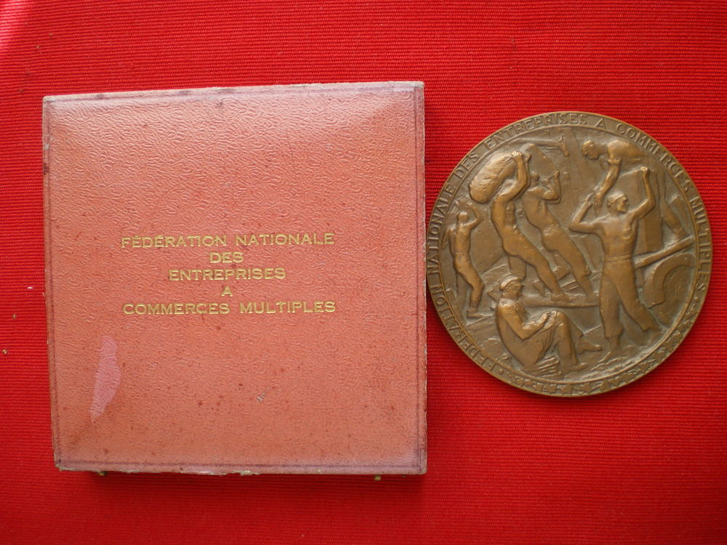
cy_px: 272
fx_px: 798
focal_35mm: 38
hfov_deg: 49.0
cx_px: 364
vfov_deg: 37.7
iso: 80
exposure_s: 1/50
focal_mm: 6.3
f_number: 3.1
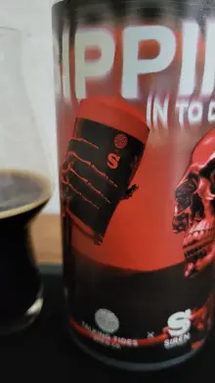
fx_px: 294
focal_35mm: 29
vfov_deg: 66.1
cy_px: 188
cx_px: 108
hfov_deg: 40.2
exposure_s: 1/20
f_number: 1.8
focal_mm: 5.4
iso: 1250
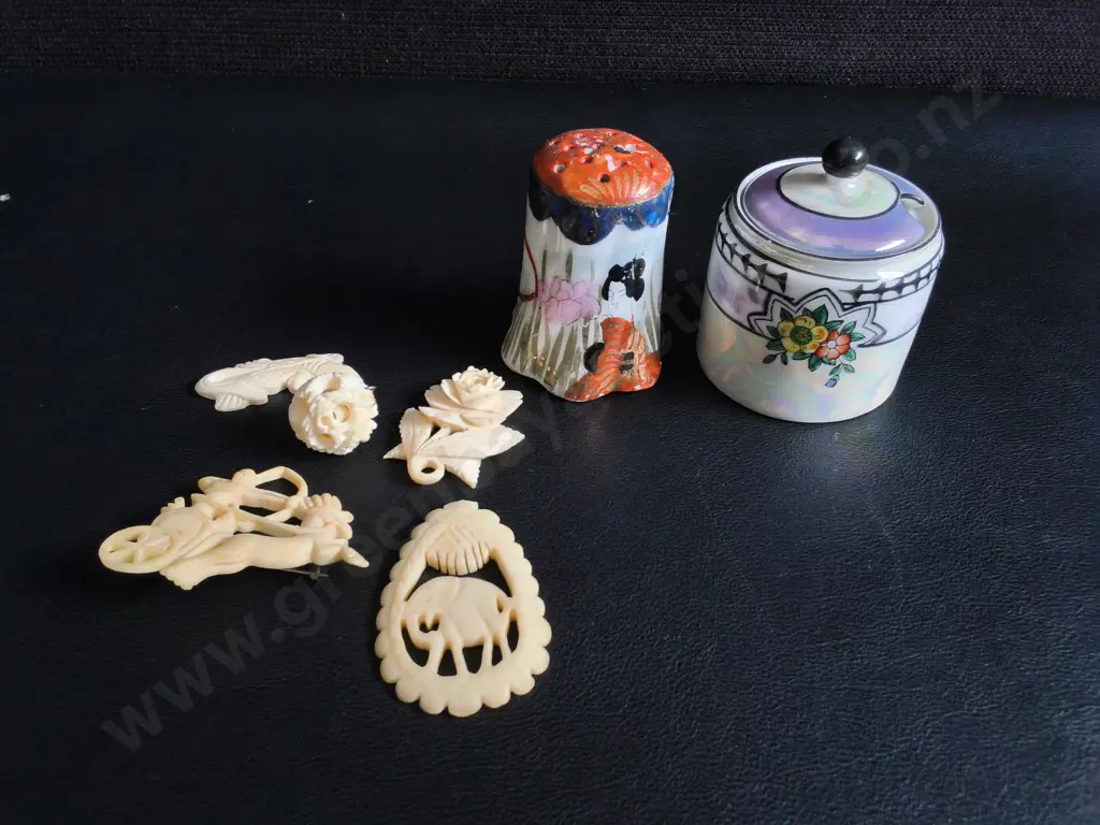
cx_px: 550
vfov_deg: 51.4
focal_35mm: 27
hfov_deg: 65.3
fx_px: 858
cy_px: 412
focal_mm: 2.87
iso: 100
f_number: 2
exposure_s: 1/100
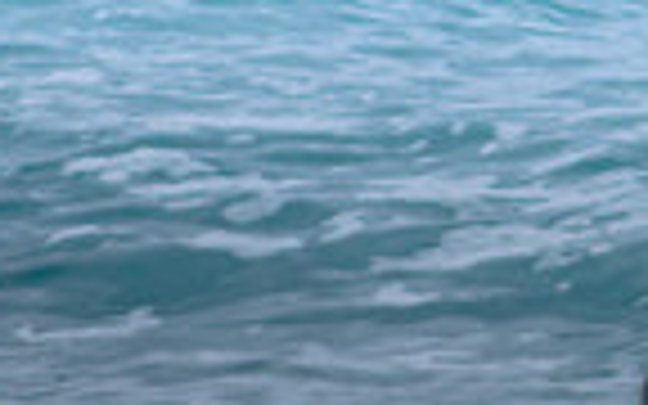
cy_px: -541
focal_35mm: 2264
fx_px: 39982
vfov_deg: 0.6
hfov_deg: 0.9
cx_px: 971
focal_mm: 400
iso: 640
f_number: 5.6
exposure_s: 1/2000
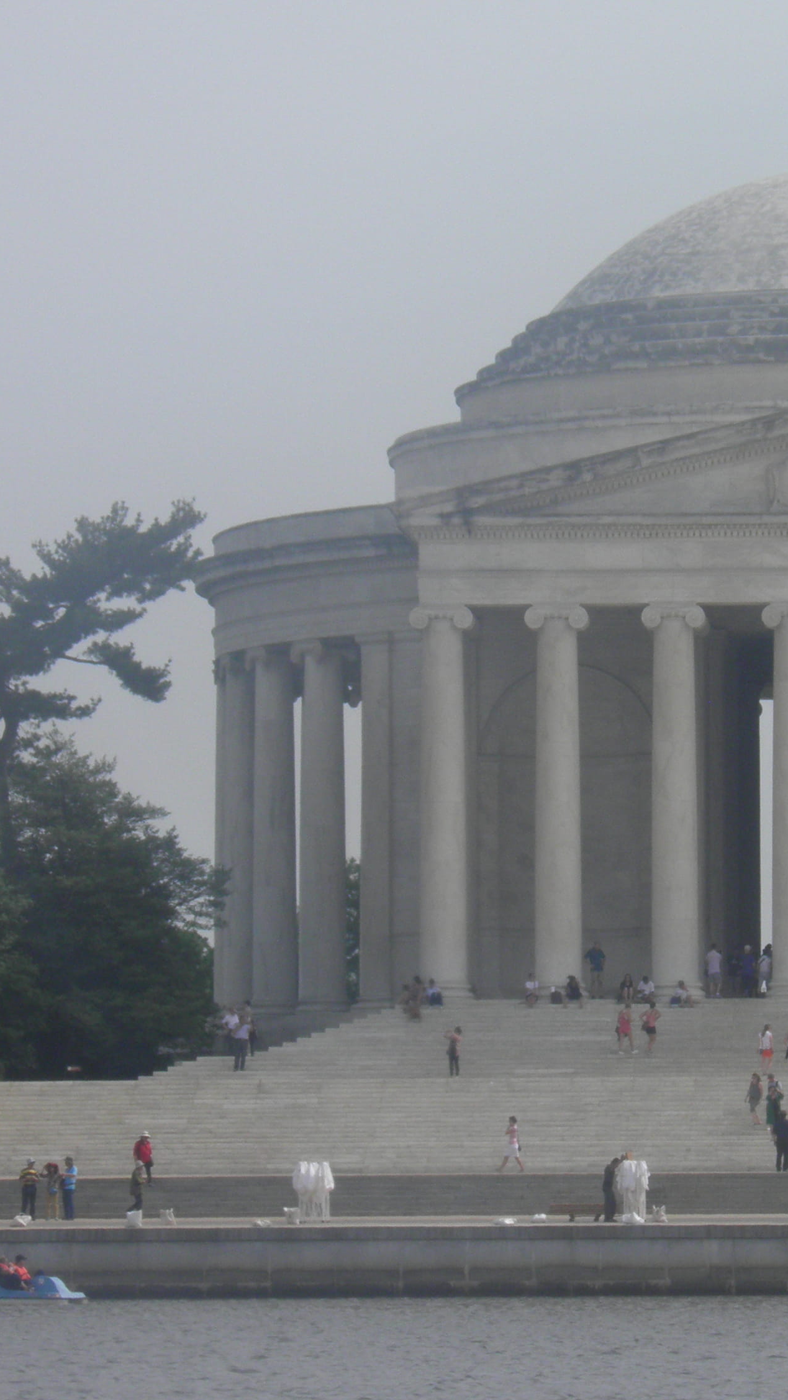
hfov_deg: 5.2
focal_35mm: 232
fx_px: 8615
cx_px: 694
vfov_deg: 9.3
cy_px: 646
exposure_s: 1/500
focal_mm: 20.2
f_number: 5.6
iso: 50
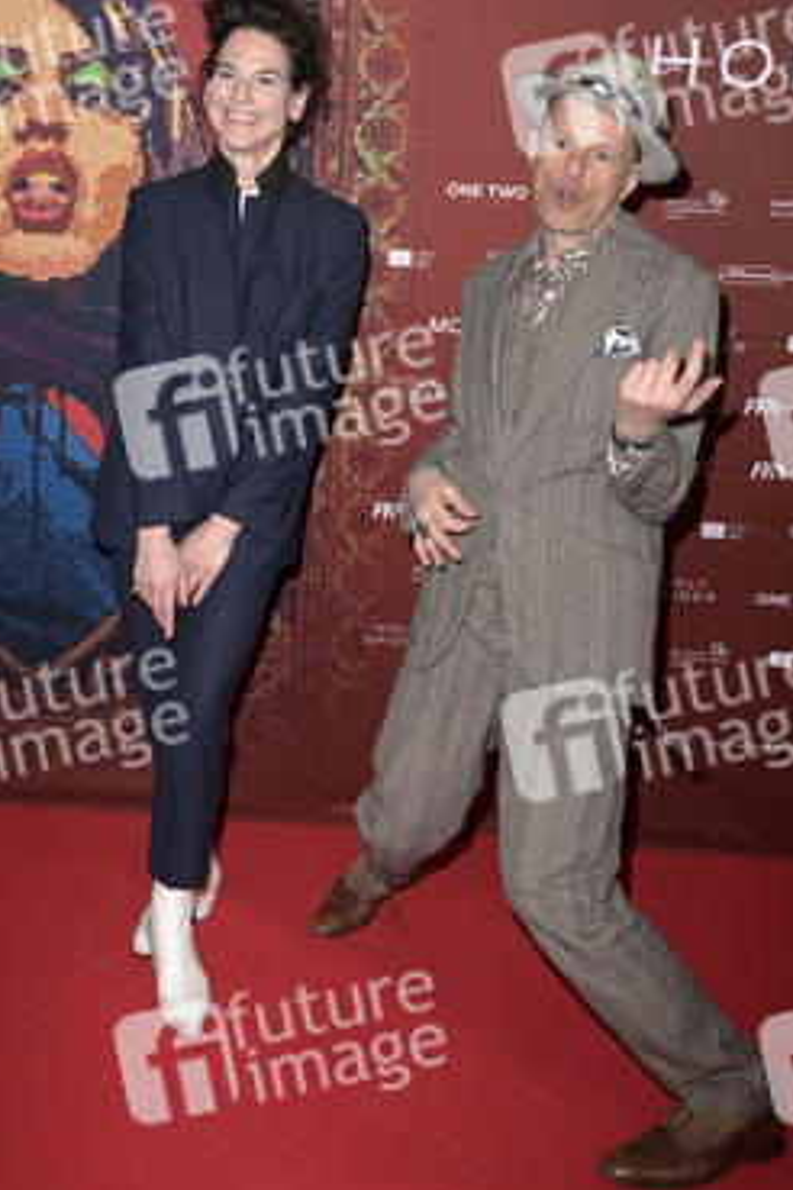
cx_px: 374
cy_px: 564
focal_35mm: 39
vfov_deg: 49.5
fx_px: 1289
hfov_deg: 34.2
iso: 400
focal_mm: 36
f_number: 5.6
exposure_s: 1/250
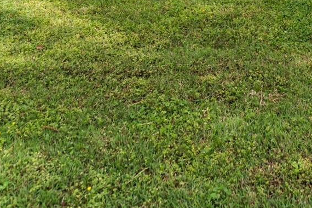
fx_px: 458
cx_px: 269
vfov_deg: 20.1
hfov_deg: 35.8
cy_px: -143
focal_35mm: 53
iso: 400
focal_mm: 14.8
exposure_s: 1/2000
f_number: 2.8
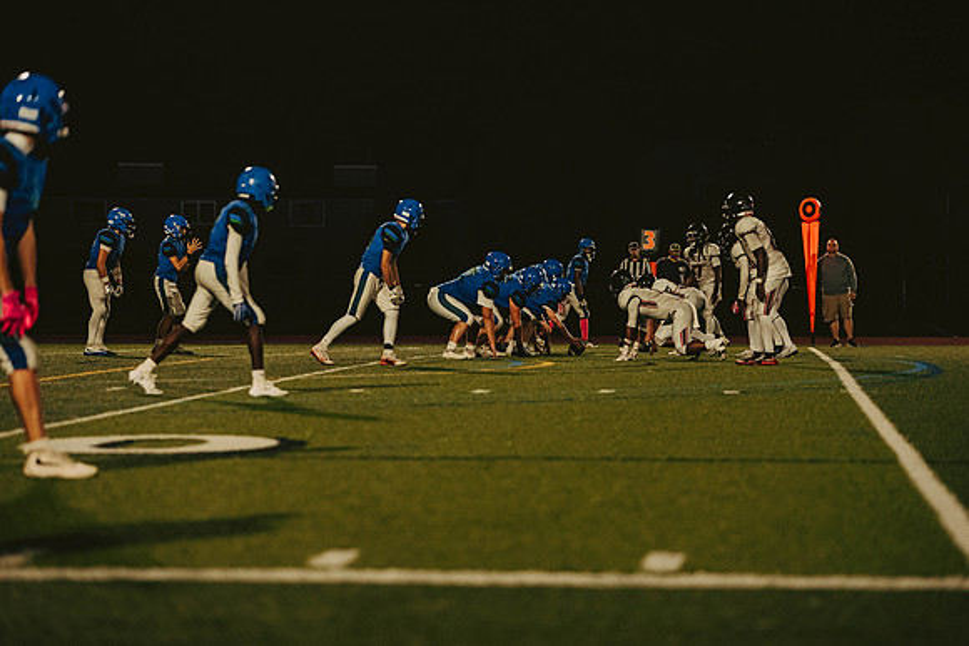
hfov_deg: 16.2
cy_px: 323
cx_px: 484
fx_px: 3404
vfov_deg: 10.9
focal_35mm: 126
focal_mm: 122
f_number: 2.8
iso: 2500
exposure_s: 1/1000
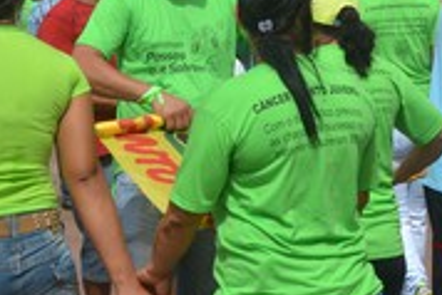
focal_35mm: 167
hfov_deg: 12.3
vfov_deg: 8.2
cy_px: 25
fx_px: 2052
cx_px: 214
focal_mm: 44
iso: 100
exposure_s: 1/400
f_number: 10
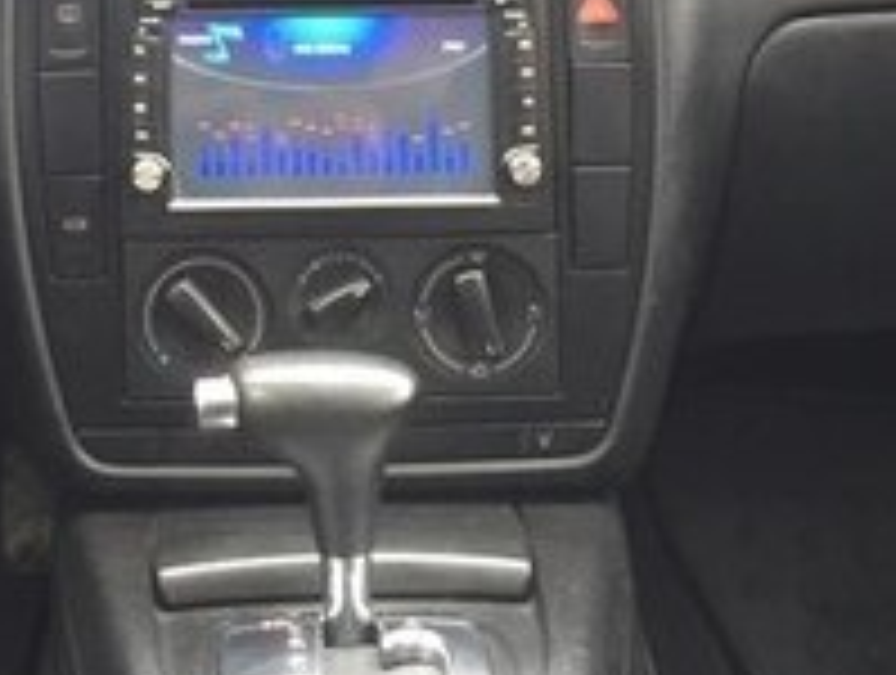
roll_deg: +0.9
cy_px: -160
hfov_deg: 20.3
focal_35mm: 96
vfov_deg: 14.9
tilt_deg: -7.1
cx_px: 239
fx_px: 2489
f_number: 2.2
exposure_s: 1/33
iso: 80
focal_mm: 4.15
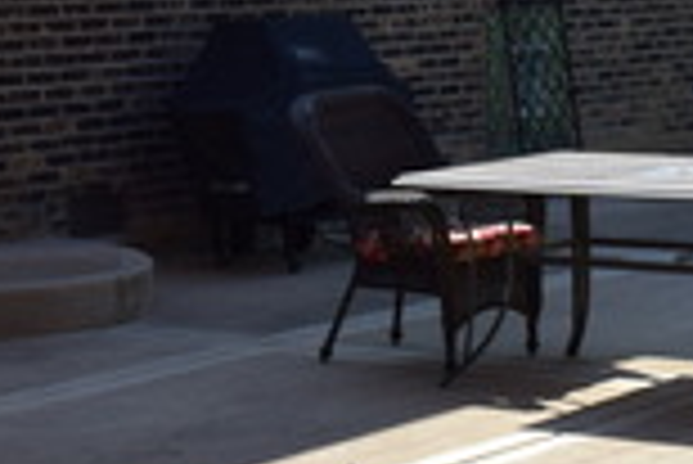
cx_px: 477
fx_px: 2640
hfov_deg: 14.9
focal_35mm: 137
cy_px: -169
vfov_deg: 9.8
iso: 400
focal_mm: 22
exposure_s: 1/400
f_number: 11
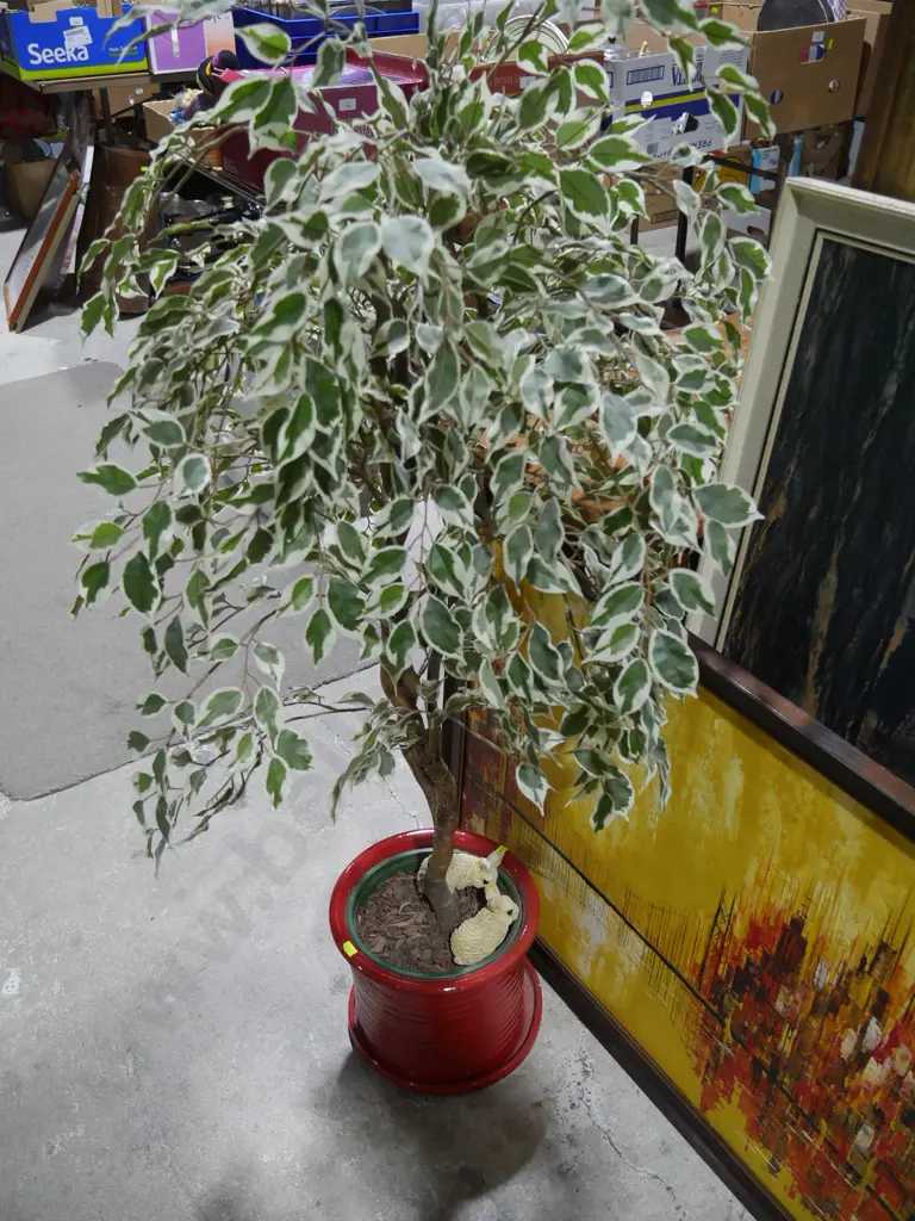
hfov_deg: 46.8
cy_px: 610
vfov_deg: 60.0
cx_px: 458
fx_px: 1057
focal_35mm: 30
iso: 320
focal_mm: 15
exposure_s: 1/60
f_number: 3.6
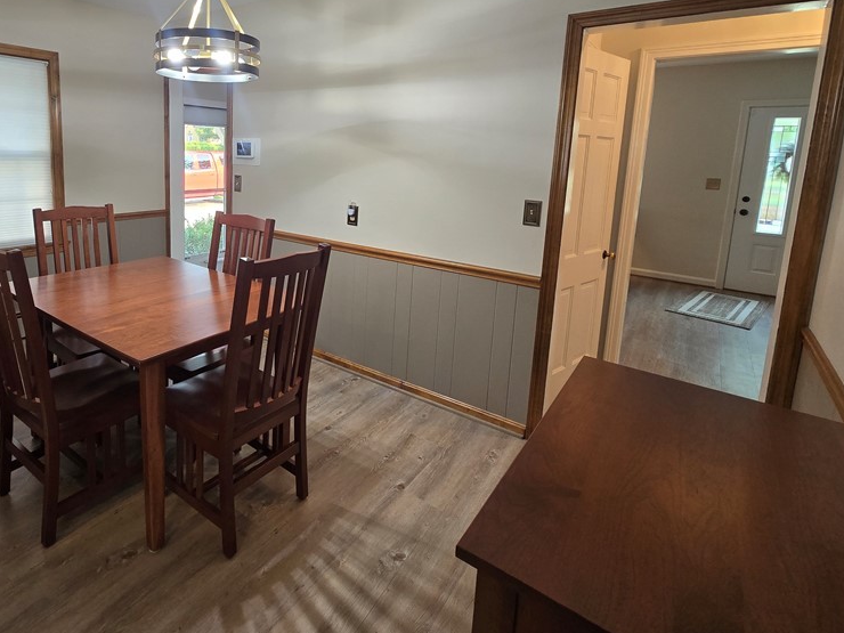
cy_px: 221
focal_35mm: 18
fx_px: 439
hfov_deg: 85.7
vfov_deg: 69.9
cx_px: 306
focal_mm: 2.2
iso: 160
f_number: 2.2
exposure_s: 1/60
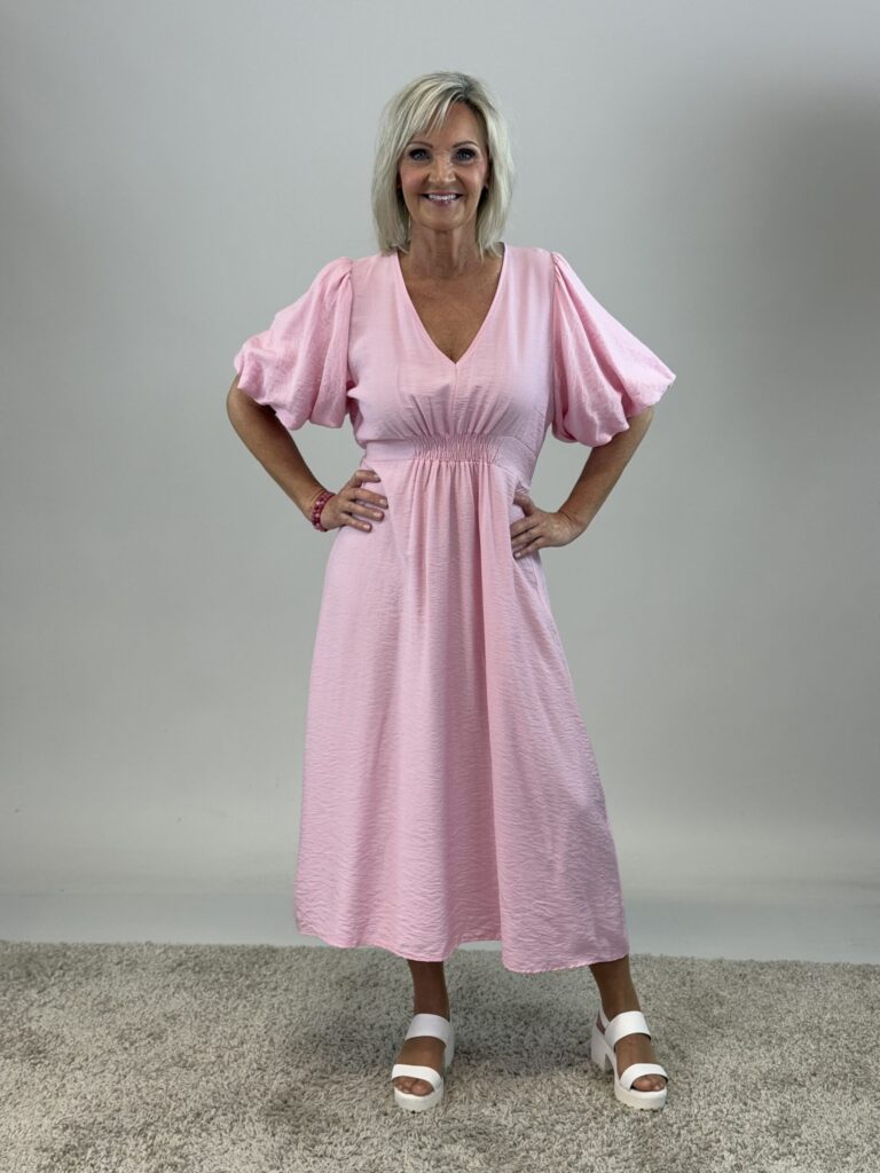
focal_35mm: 48
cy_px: 586
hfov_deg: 30.3
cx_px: 440
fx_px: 1627
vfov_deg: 39.7
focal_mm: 6.76
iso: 50
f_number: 1.78
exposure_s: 1/143
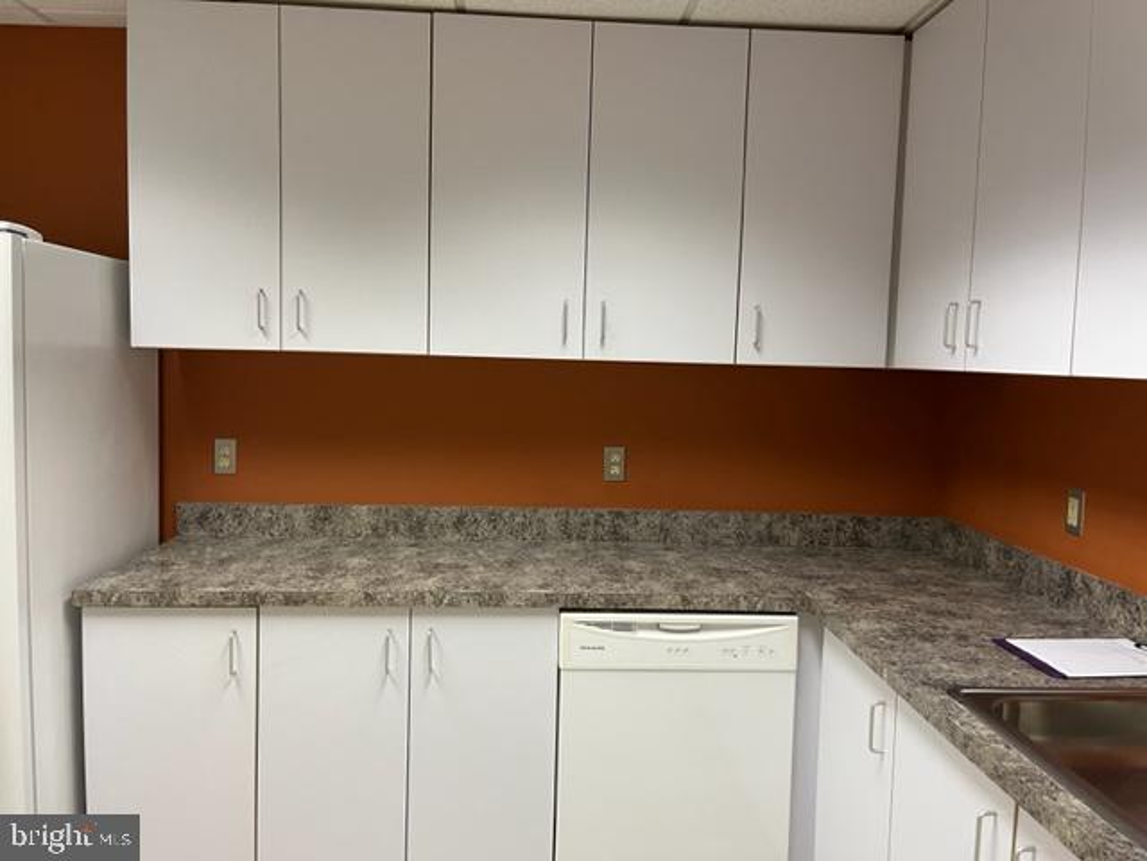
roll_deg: -1.5
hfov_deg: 67.3
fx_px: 862
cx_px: 574
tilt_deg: -3.8
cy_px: 430
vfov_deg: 53.1
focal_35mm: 26
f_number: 1.6
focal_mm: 5.1
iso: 200
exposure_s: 1/60
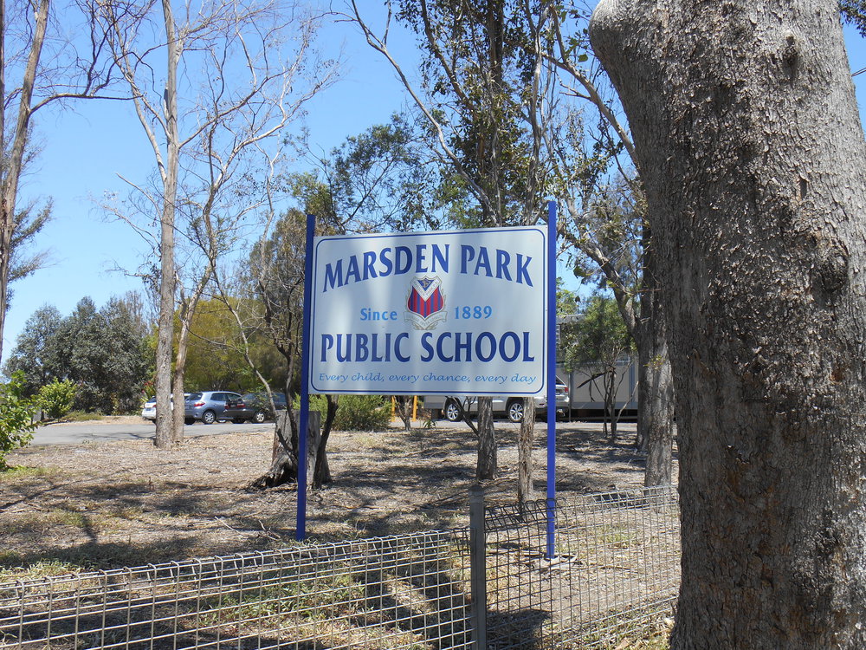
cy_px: 325
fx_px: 876
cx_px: 433
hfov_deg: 52.6
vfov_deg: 40.7
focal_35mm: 35
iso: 80
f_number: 3.7
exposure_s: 1/500
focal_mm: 6.3
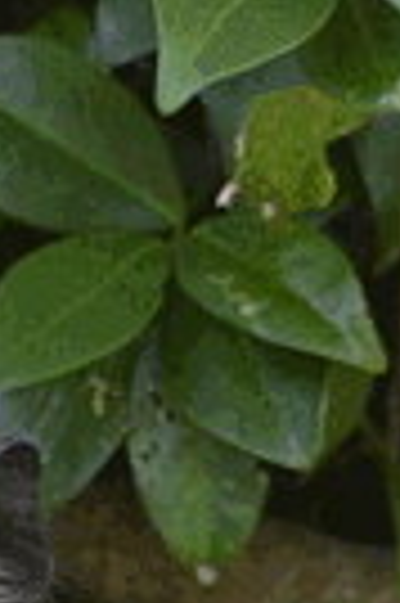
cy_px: 1084
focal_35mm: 2517
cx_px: -117
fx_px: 42056
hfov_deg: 0.5
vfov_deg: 0.8
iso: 1250
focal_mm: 250
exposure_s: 1/320
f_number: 5.6
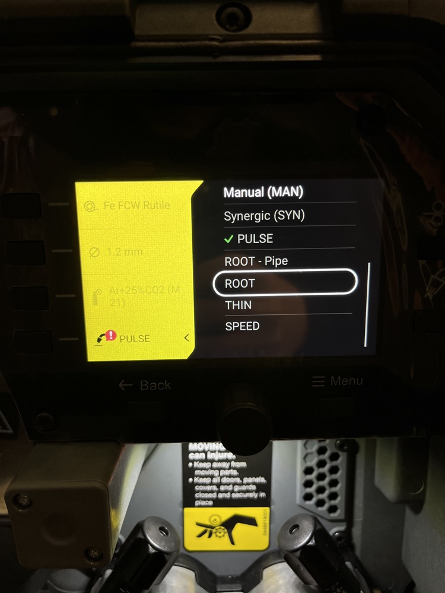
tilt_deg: -11.0
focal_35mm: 26
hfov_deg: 53.1
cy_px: 296
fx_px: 446
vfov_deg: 67.3
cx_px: 222
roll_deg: +0.5
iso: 40
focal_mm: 5.1
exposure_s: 1/100
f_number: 1.6
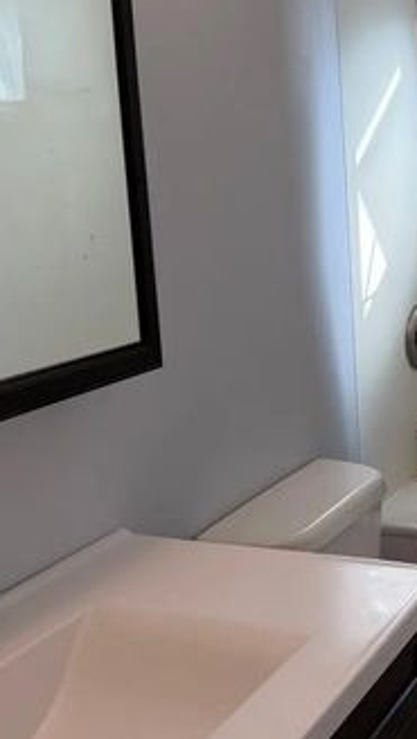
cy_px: 320
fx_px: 1000
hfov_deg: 22.0
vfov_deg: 40.5
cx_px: 487
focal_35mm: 51
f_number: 1.78
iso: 125
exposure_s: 1/202
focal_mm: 6.76
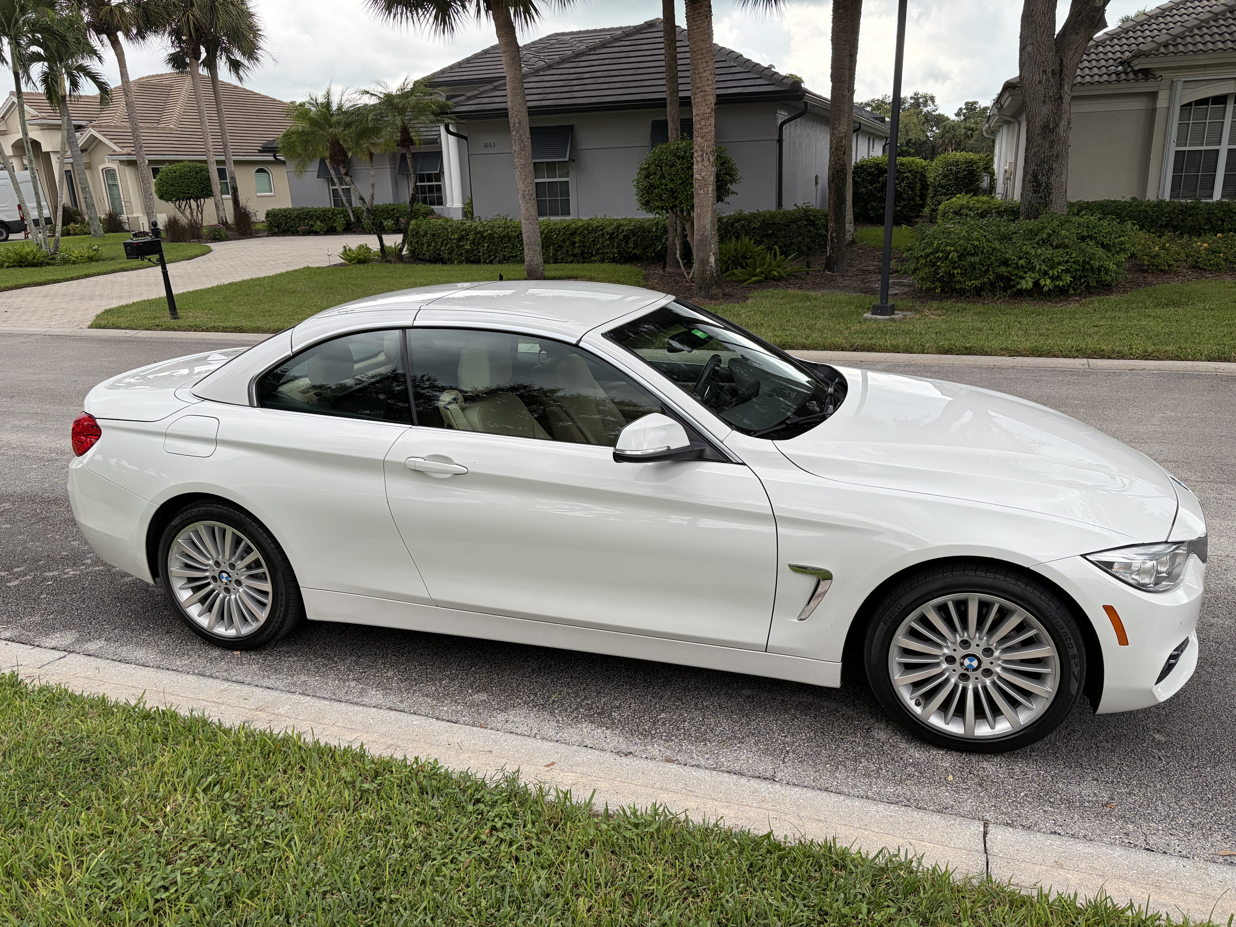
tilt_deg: -16.6
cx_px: 618
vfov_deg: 53.1
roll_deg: +3.5
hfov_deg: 67.3
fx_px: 928
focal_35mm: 26
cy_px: 464
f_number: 1.6
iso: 50
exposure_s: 1/773
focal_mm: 5.96
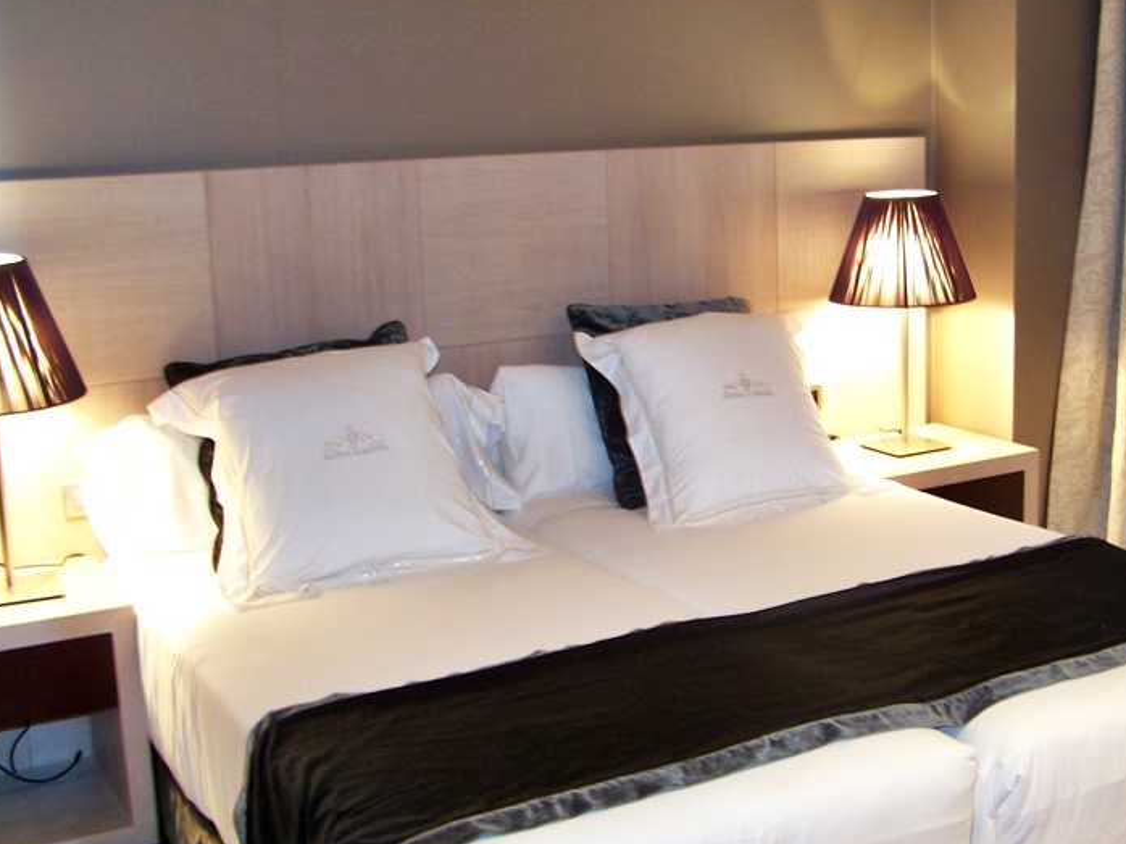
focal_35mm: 49
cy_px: 424
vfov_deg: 29.7
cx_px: 715
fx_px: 1593
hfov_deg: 38.6
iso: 80
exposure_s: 1/5
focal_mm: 6.3
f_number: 2.8
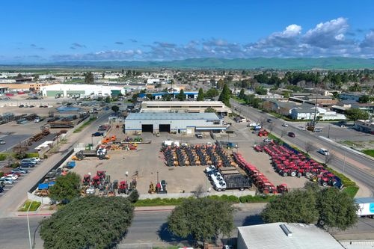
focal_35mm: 29
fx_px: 301
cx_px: 187
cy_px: 124
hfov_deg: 63.7
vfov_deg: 44.9
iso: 101
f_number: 2.8
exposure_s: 1/1900
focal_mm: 10.57
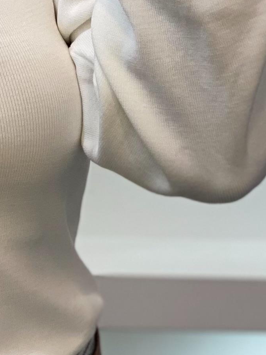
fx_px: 2387
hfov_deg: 6.3
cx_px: -201
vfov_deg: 8.4
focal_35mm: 233
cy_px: -22
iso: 64
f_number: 2
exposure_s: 1/100
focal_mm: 6
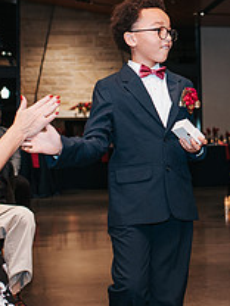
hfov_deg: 15.1
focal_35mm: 97
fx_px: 859
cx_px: 184
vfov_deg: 20.1
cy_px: 90
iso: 1000
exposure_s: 1/200
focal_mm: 35
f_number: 2.8
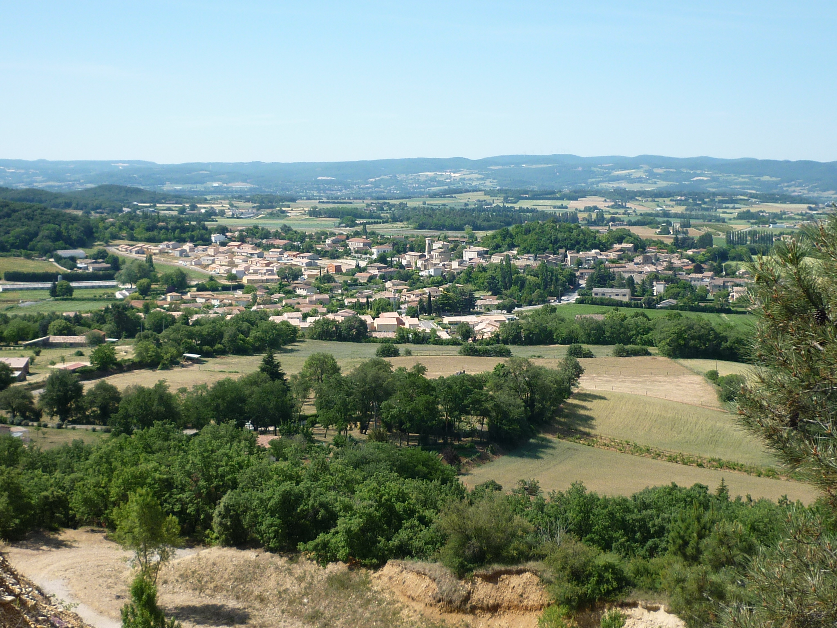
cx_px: 418
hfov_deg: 39.7
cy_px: 314
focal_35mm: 48
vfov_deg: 30.3
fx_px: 1161
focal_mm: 5.5
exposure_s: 1/125
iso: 80
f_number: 8
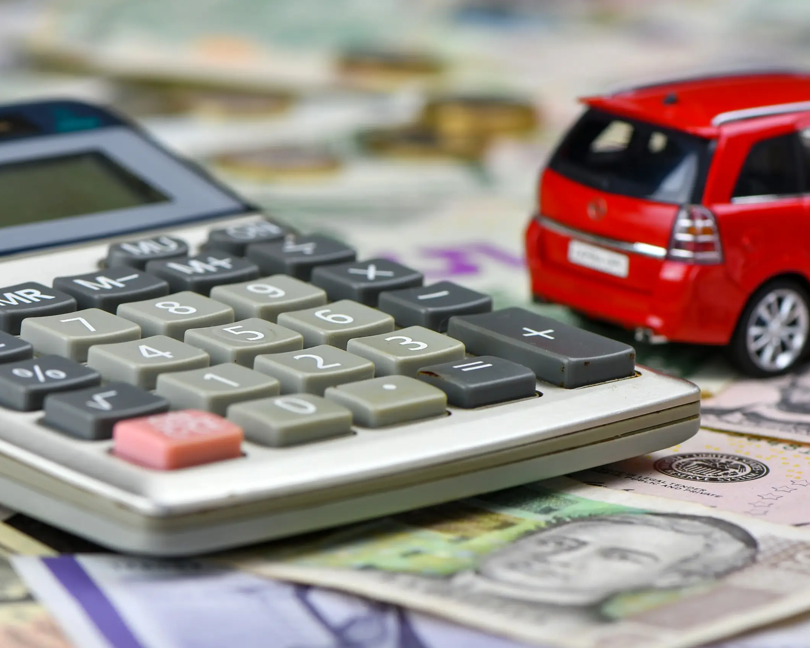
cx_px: 385
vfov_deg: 8.7
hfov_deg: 10.9
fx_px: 4257
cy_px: 324
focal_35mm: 178
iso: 50
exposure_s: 1/10
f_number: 8
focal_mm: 105
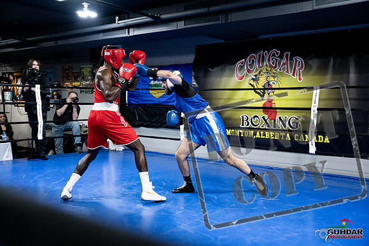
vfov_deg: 36.0
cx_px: 184
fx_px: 379
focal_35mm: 37
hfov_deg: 51.9
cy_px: 123
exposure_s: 1/1000
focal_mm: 37
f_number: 2.8
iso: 8000
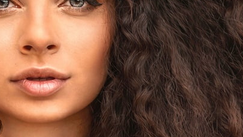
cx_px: 262
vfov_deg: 3.1
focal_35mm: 395
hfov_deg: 5.5
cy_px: 160
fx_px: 2544
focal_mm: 85
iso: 100
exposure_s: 1/320
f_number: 2.5
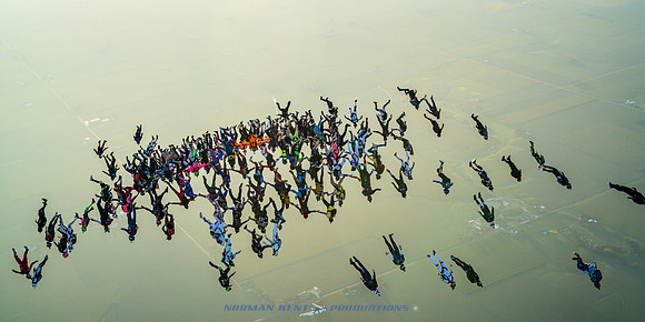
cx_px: 322
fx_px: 896
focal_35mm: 54
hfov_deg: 39.6
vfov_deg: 20.3
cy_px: 215
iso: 800
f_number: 5.6
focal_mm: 50
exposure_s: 1/2000
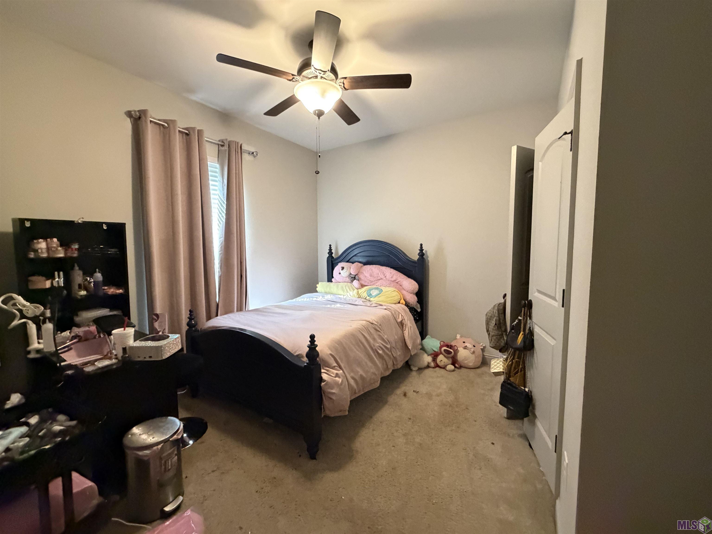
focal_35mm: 14
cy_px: 267
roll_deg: +0.1
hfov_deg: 102.1
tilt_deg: -4.1
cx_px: 356
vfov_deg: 85.7
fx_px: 288
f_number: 2.2
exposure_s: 1/60
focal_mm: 2.22
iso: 800
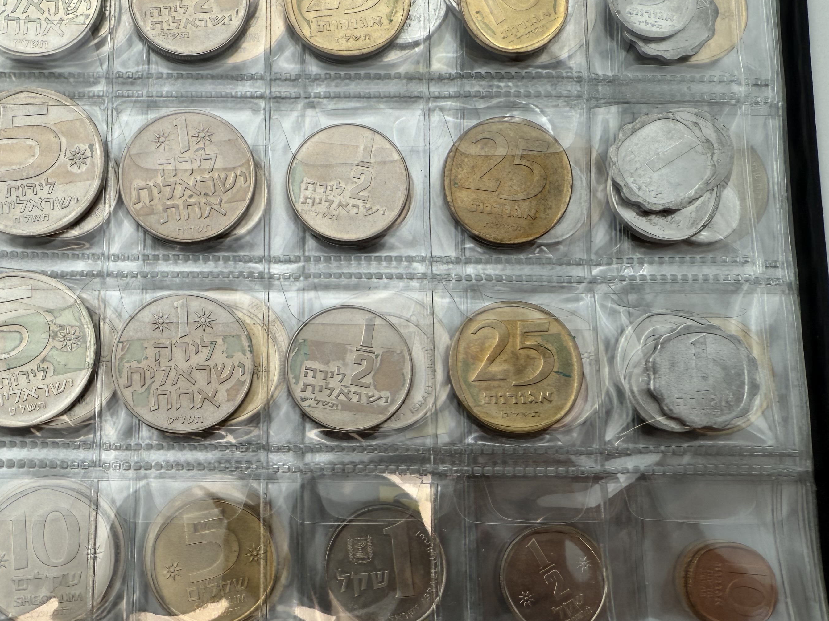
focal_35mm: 36
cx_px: 304
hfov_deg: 50.8
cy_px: 329
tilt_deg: -80.4
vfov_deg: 39.6
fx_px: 862
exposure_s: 1/280
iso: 40
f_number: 2.2
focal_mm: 2.22
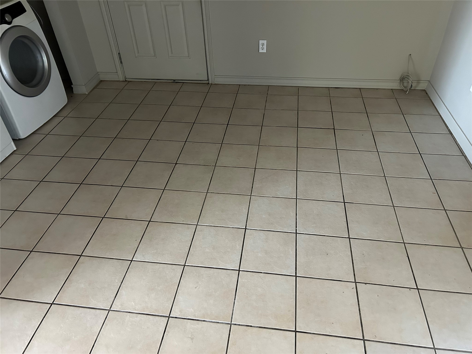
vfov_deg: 53.1
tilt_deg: -38.7
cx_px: 236
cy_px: 177
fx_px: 355
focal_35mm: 26
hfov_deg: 67.3
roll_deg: +3.3
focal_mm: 5.7
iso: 500
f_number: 1.5
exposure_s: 1/41
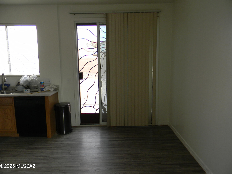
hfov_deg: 63.4
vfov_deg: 49.7
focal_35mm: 28
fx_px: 188
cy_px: 87
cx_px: 116
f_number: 3.5
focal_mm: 5
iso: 170
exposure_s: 1/30
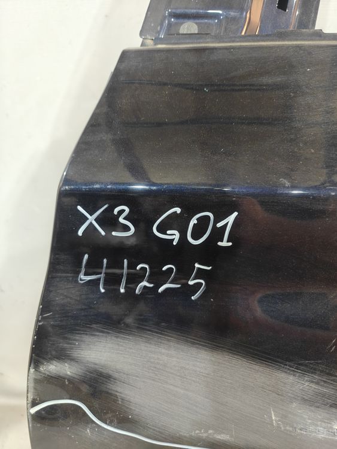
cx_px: 168
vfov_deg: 73.9
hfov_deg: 58.9
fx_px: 298
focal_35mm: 23
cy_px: 224
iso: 250
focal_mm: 6.06
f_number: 1.6
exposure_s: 1/100
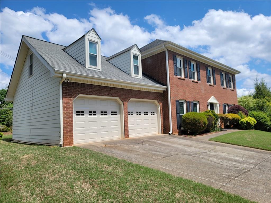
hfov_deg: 71.6
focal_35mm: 24
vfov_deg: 56.8
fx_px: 188
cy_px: 102
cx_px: 136
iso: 16
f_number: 1.8
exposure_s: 1/1170
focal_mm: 6.7
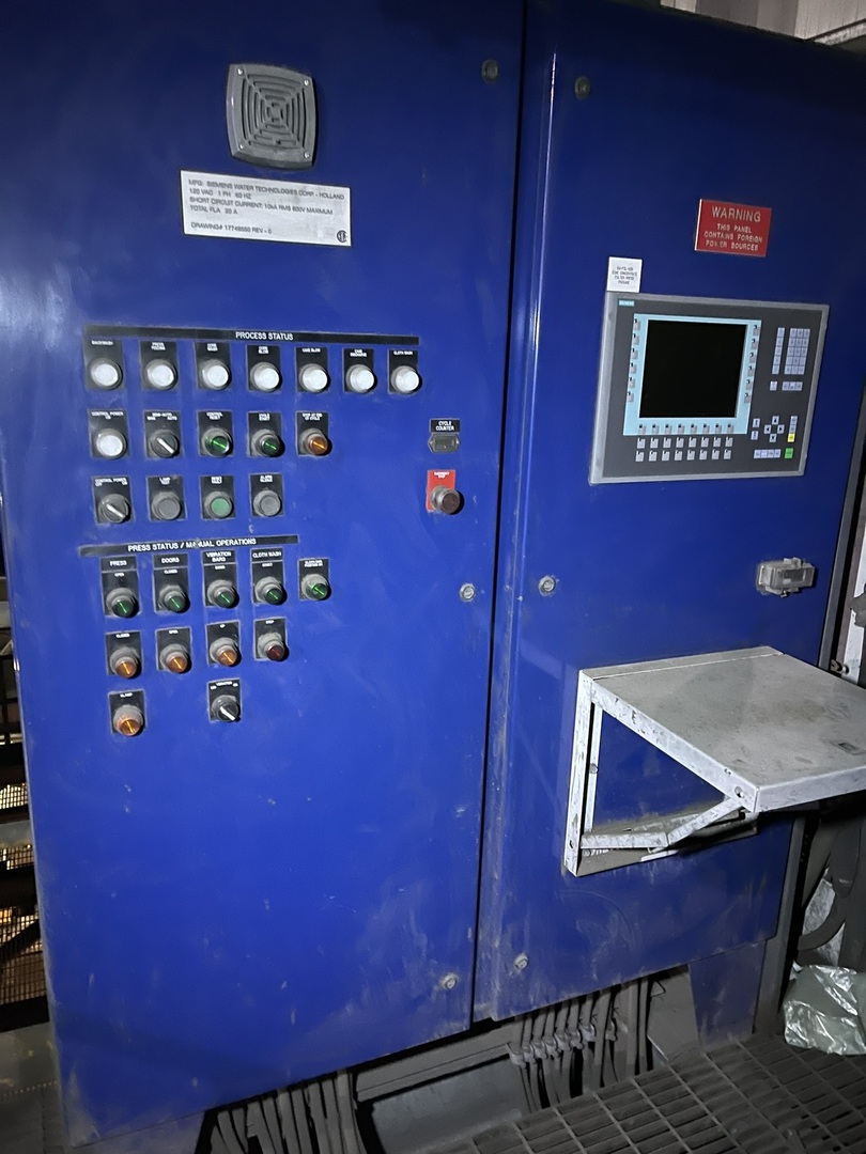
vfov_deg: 69.4
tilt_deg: -12.5
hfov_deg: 54.9
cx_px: 433
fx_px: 834
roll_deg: -2.4
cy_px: 577
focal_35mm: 25
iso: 1000
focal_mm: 5.1
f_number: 1.6
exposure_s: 1/20
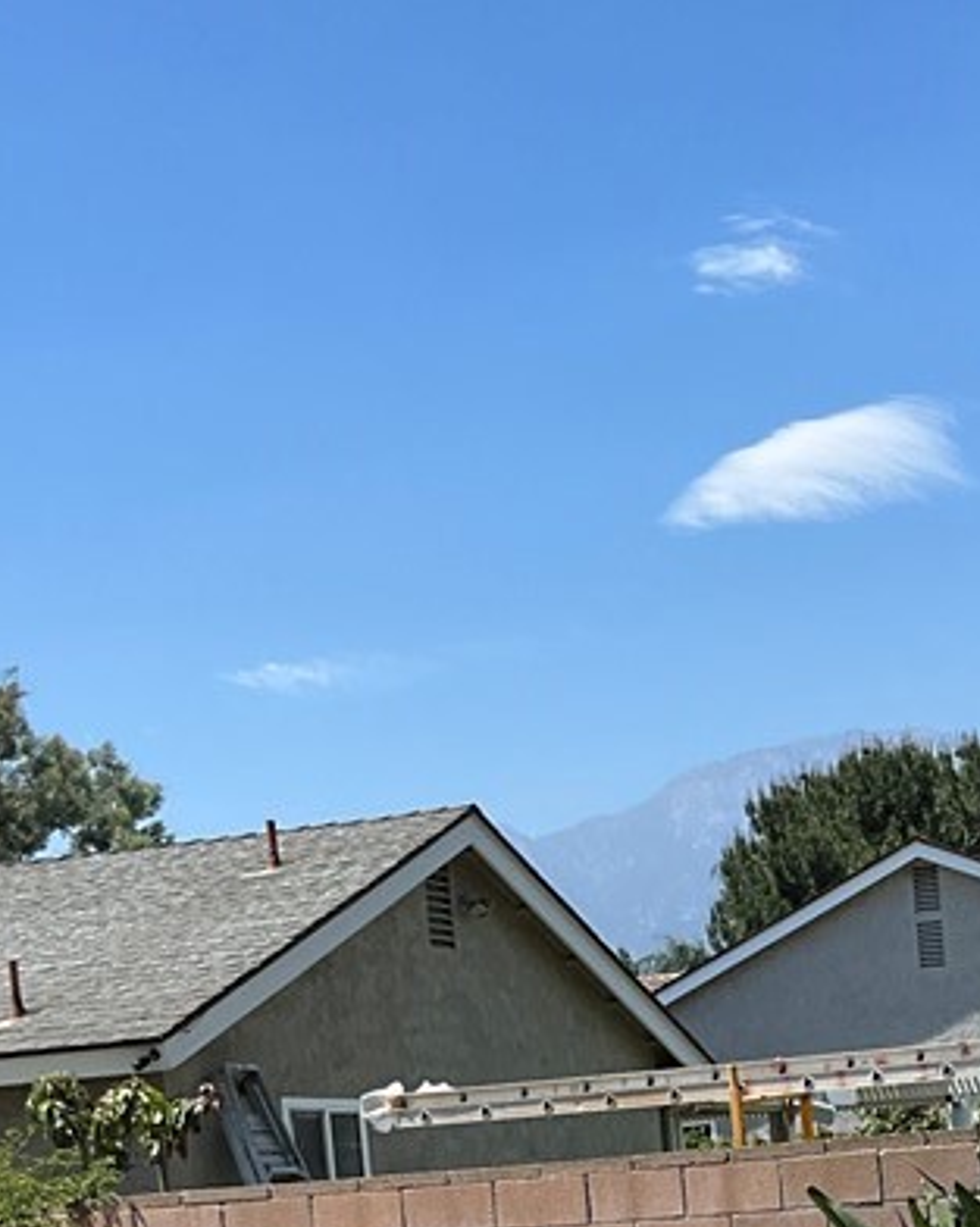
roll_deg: +3.2
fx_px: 2686
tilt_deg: -6.1
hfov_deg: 20.1
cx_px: 964
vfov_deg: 23.5
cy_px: 1474
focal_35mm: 74
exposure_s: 1/1786
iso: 25
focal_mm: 3
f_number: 1.8
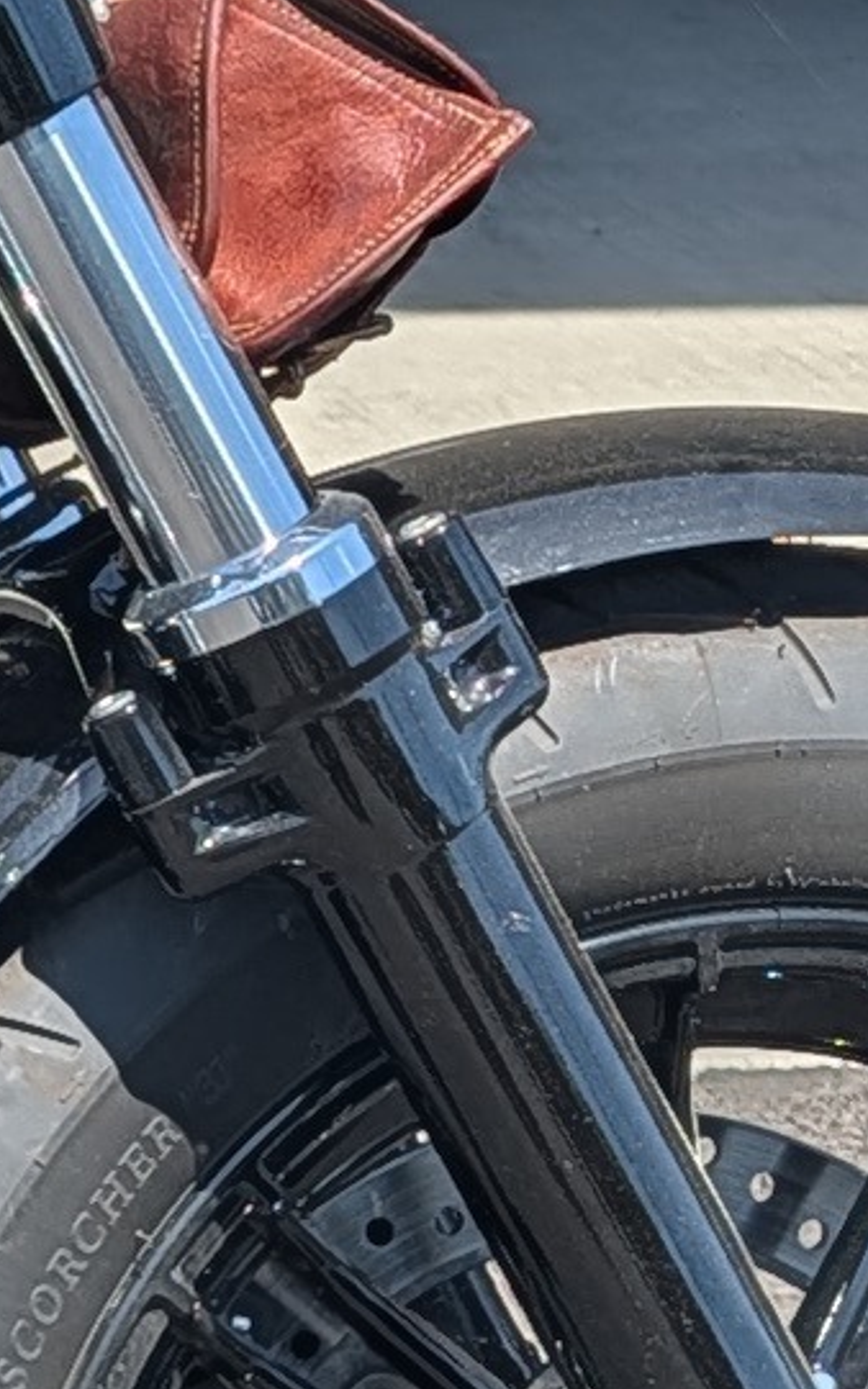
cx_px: -1929
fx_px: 7269
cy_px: 1125
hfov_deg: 6.2
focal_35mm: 192
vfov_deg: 10.9
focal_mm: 6.9
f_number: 1.68
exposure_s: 1/1111
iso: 19
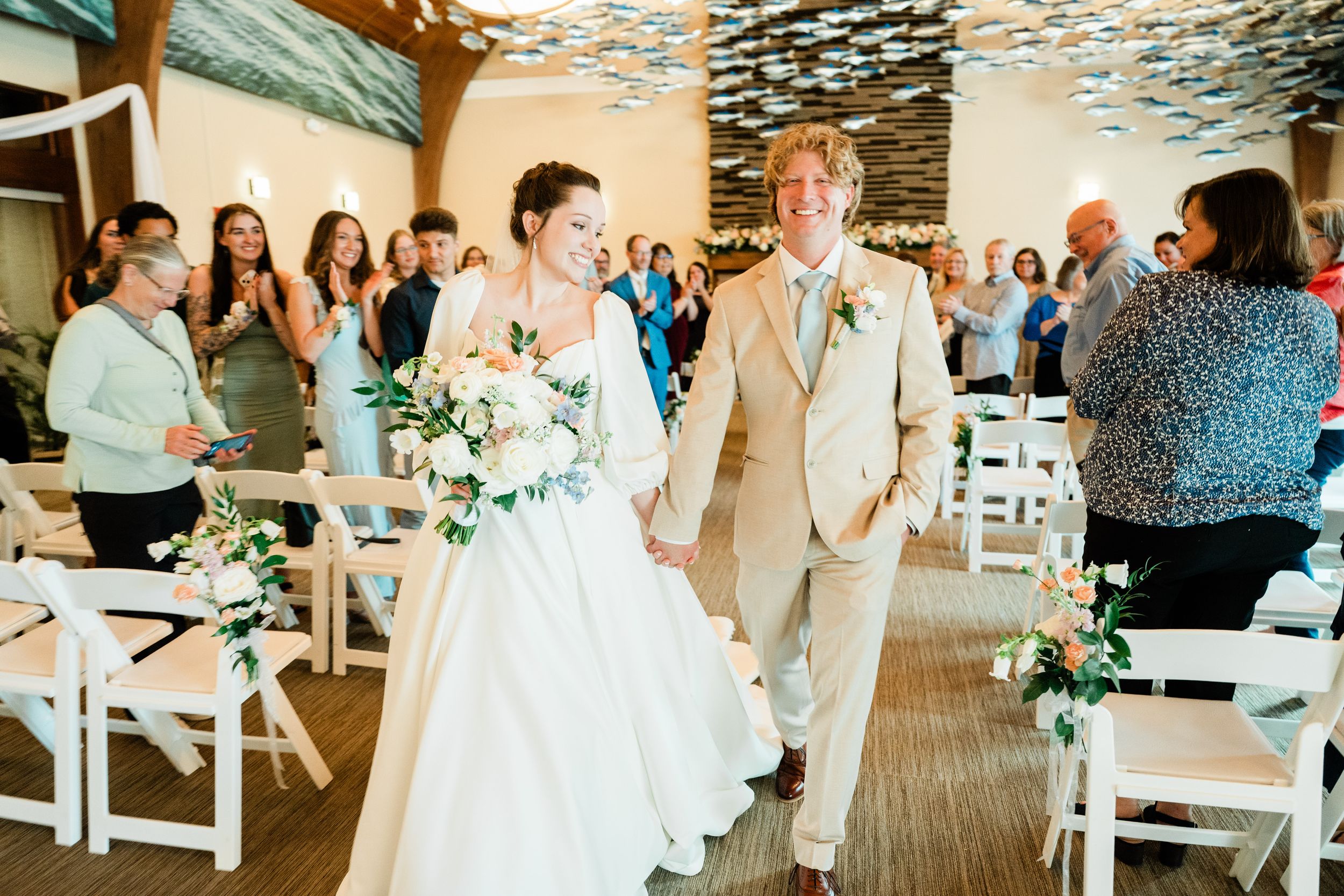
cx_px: 672
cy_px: 448
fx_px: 896
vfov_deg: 53.1
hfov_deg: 73.7
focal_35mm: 24
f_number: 2.8
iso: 1600
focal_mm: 24
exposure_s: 1/60
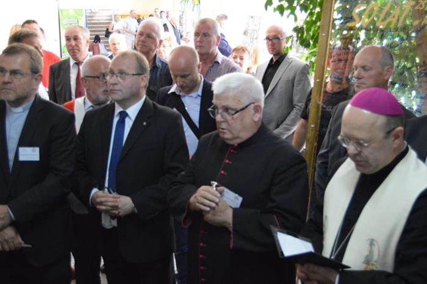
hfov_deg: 42.3
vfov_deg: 28.9
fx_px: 551
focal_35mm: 46
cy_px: 142
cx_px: 214
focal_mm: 31
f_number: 4.2
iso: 3200
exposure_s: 1/125
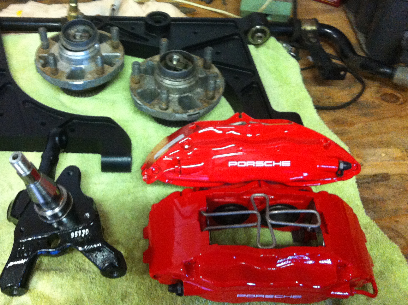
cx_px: 142
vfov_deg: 31.4
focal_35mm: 46
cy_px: 124
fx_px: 541
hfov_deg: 40.9
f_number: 2.8
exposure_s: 1/15
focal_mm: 3.85
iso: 400
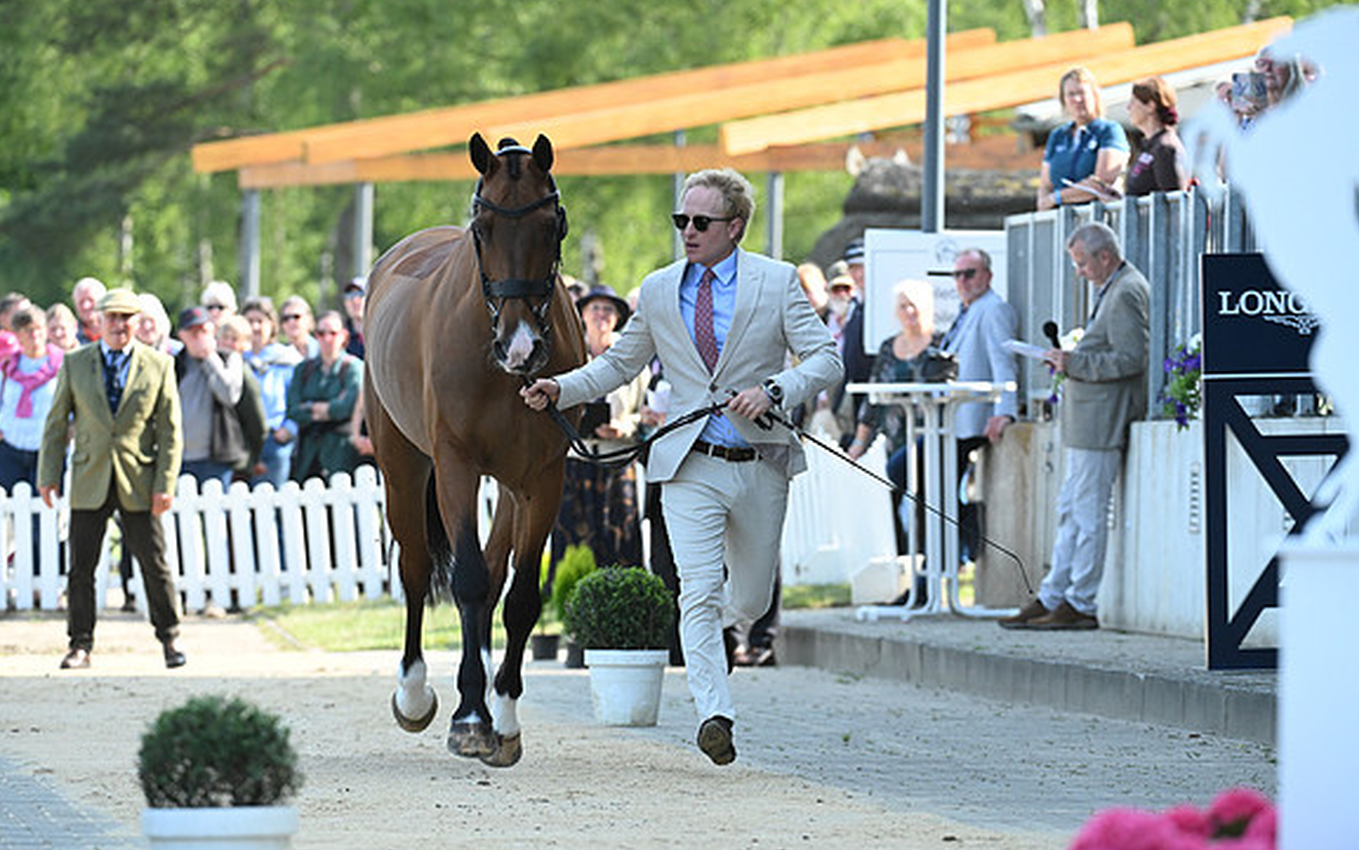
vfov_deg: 4.6
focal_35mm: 287
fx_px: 10633
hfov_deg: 7.3
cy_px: 441
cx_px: 678
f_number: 5.6
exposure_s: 1/1250
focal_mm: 280
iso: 1800
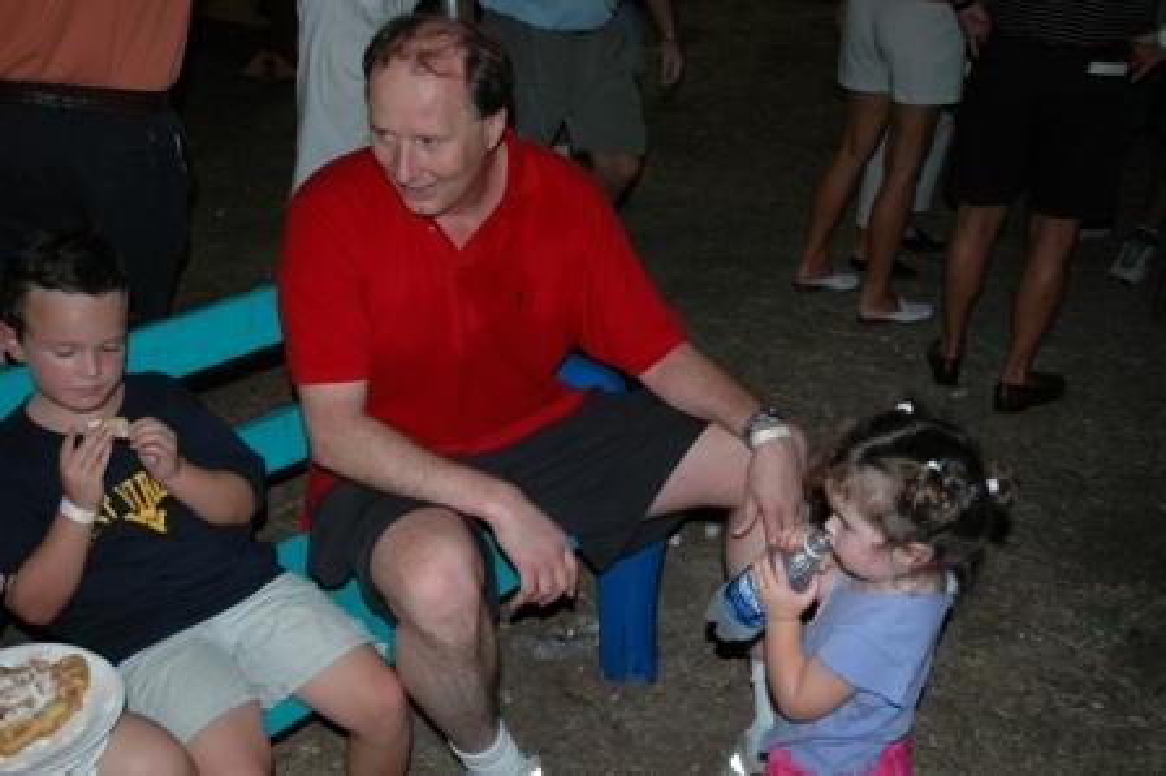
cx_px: 583
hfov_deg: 51.3
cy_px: 388
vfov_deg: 35.4
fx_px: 1214
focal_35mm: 38
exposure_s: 1/60
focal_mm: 25
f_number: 3.8
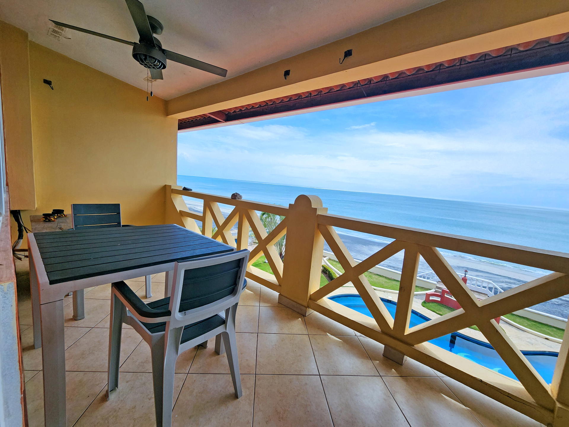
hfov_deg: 106.2
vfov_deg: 89.9
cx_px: 284
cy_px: 214
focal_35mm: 13
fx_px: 214
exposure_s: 1/1628
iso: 50
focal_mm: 2.2
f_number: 2.2
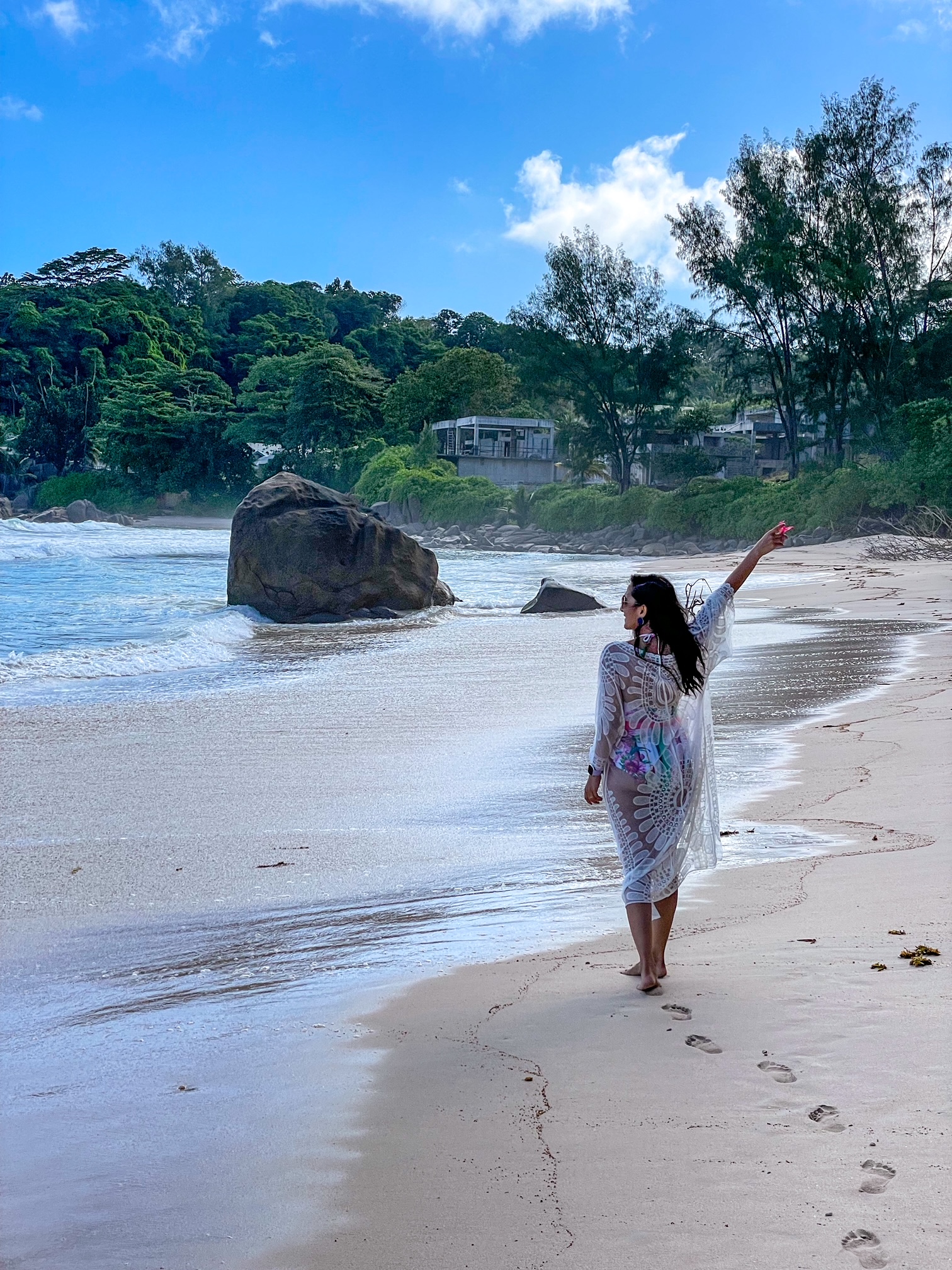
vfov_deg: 36.8
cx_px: 476
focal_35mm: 52
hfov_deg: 28.0
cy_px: 635
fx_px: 1907
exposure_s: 1/1900
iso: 25
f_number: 2
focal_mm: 6
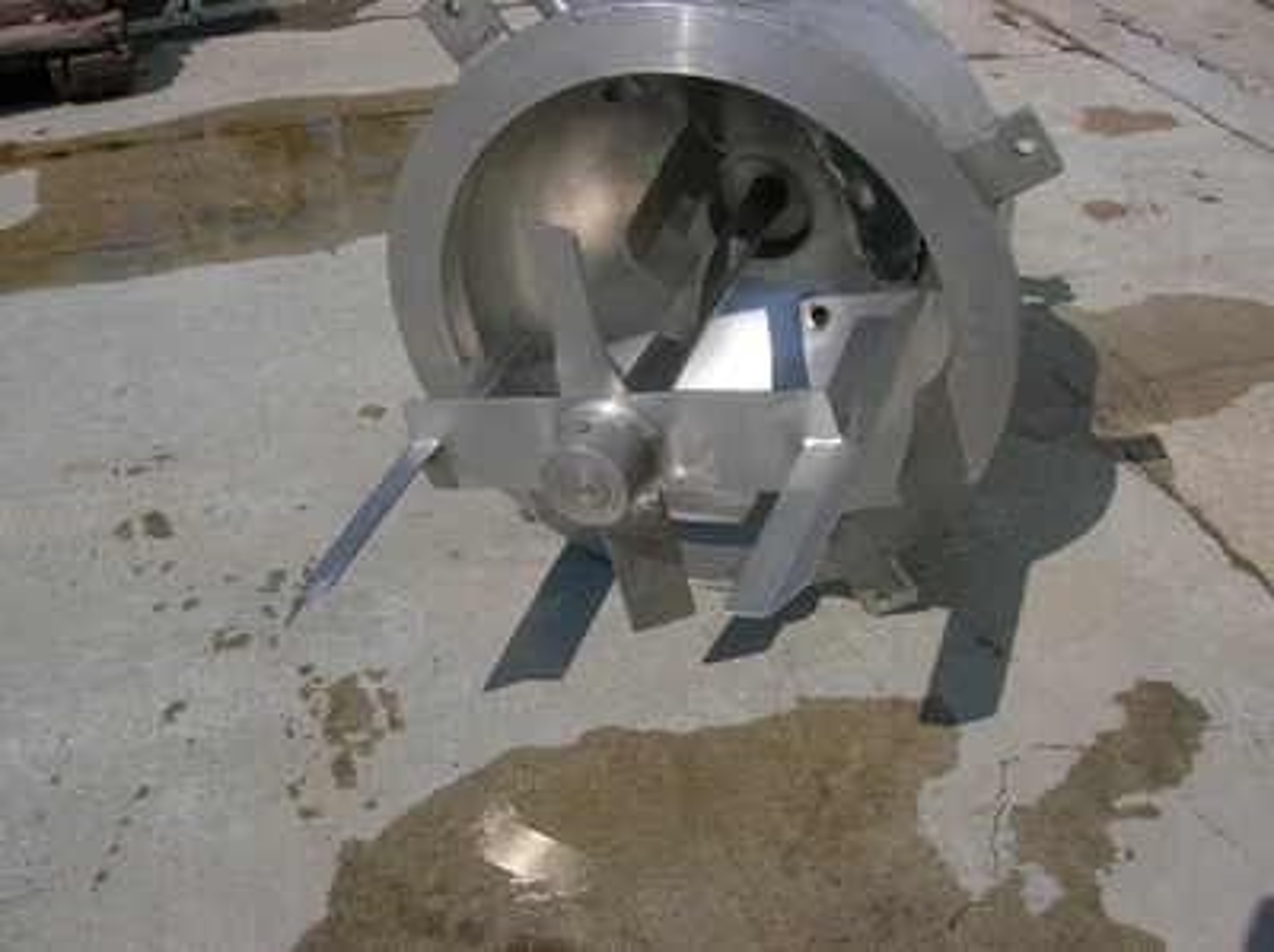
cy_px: 476
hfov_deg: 54.0
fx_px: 1250
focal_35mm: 34
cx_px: 637
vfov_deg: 41.7
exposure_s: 1/766
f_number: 4.9
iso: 50
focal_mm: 5.7
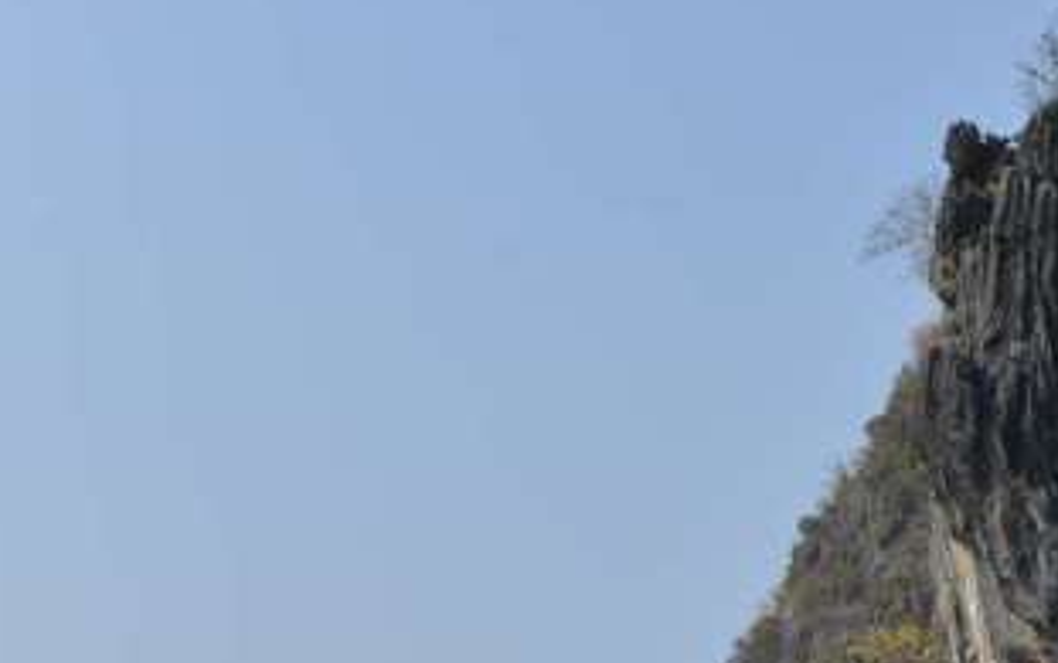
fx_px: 3781
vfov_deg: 9.8
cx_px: 1010
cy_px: 887
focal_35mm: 131
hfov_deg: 15.7
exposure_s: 1/160
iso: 100
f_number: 6.3
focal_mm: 50
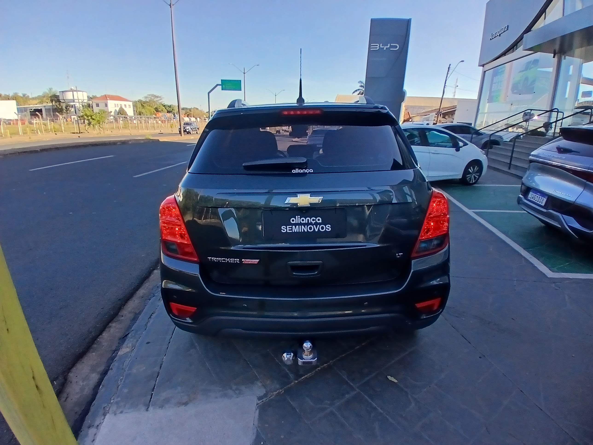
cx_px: 296
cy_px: 222
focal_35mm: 17
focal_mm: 1.4
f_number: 2.2
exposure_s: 1/441
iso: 50
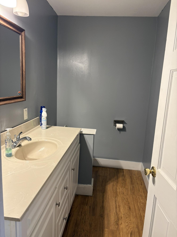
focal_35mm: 26
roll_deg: -3.1
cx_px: 88
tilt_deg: -9.2
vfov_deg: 67.3
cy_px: 118
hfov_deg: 53.1
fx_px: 177
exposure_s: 1/60
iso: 125
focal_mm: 5.96
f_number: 1.6
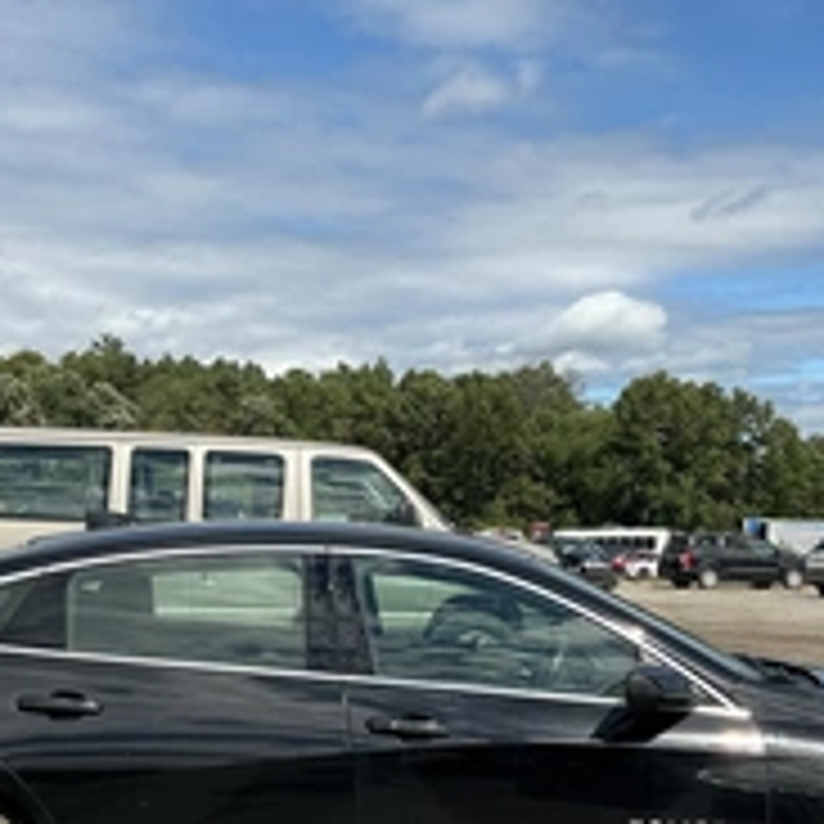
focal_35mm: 54
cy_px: 585
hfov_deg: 31.6
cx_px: 423
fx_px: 1454
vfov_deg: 31.2
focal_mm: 3
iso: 25
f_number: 1.8
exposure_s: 1/2141
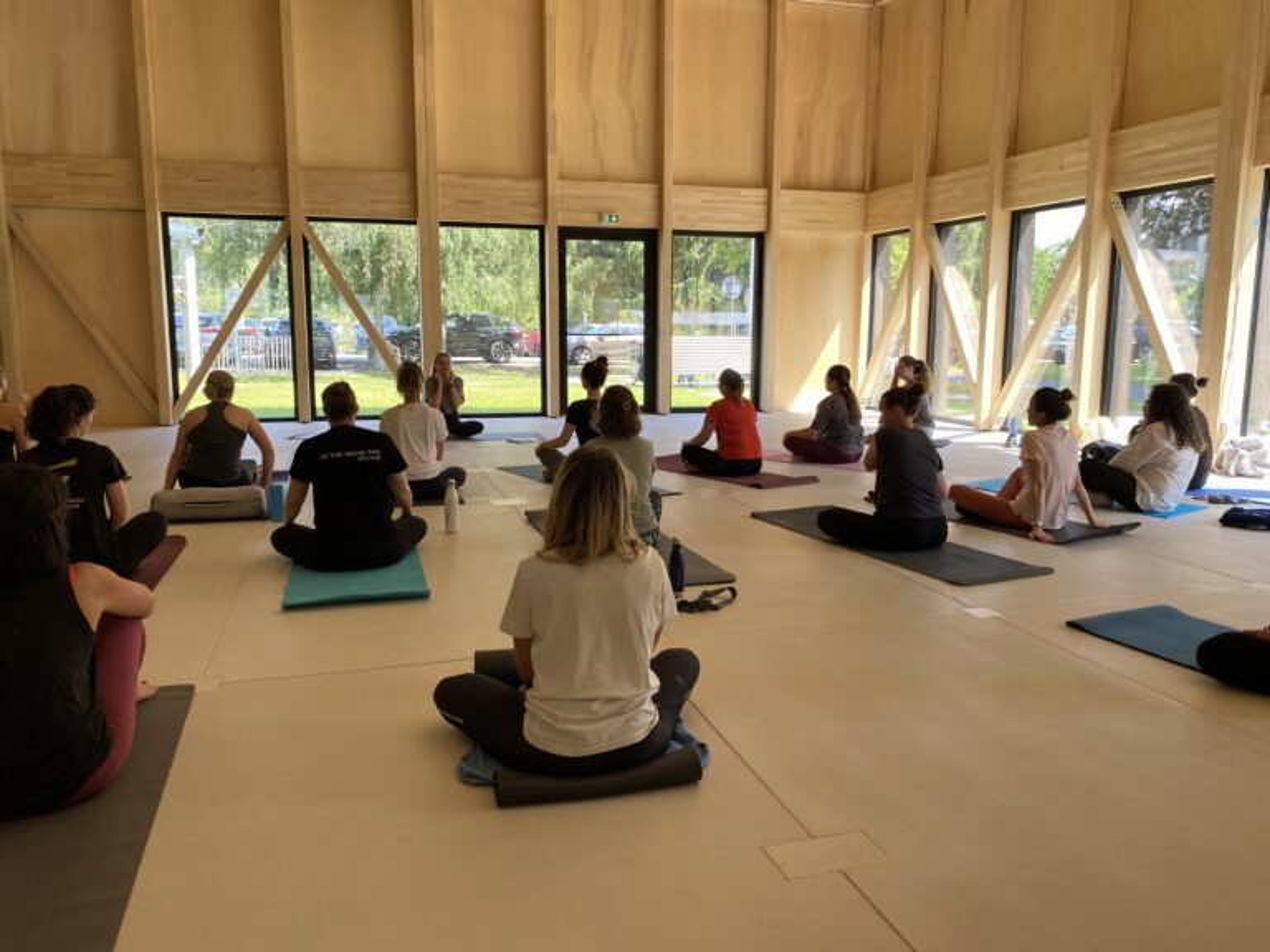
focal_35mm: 26
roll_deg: +0.1
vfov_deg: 53.1
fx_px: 954
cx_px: 635
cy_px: 476
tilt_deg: -8.8
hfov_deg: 67.3
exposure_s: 1/122
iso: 40
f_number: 1.8
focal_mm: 4.25
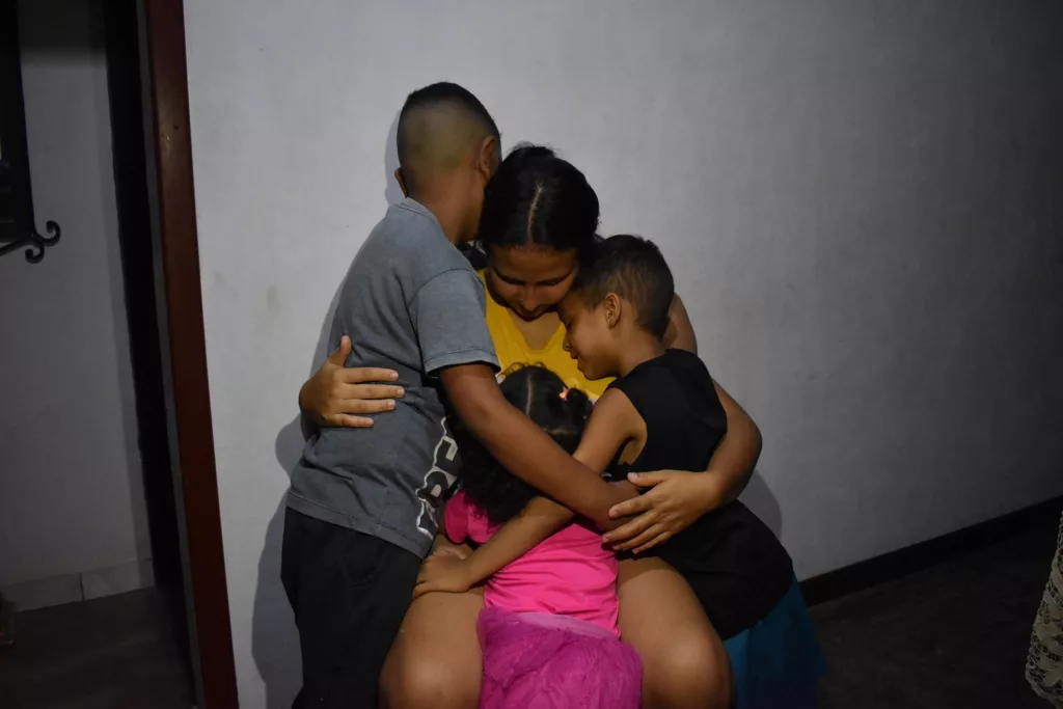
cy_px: 354
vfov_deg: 43.6
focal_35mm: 30
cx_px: 532
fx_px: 886
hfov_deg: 61.9
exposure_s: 1/60
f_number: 3.8
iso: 4500
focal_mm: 20
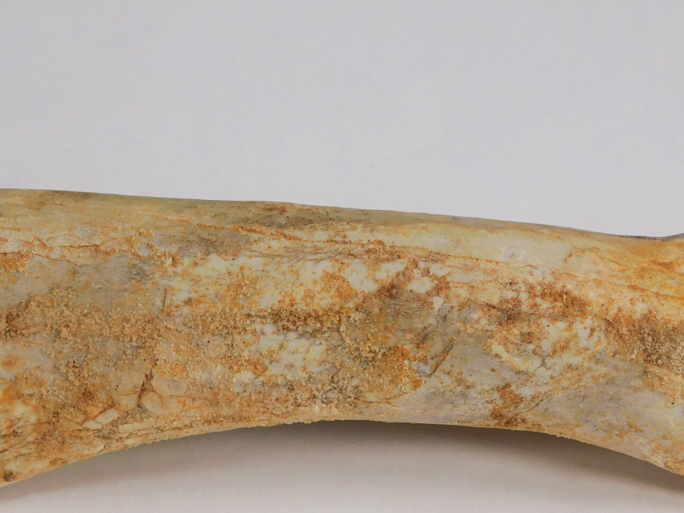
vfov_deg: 9.4
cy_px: 338
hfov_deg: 12.5
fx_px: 3122
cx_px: 267
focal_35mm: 158
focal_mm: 14.2
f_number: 4.4
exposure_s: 1/500
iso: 125
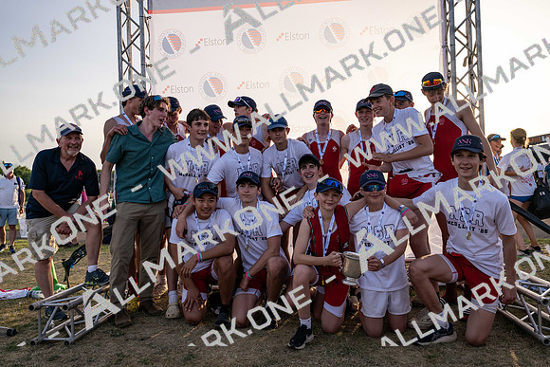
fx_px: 443
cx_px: 275
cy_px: 184
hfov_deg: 63.6
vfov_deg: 45.0
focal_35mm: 29
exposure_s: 1/500
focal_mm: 29
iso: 72
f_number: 4
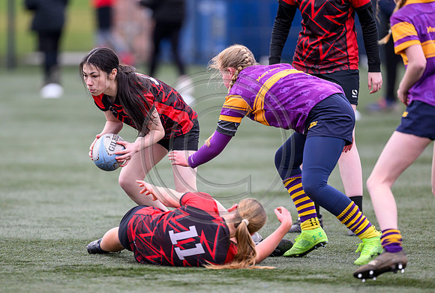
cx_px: 180
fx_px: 5664
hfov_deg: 4.4
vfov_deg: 3.0
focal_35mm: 467
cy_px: 170
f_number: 3.2
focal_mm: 400
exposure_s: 1/1250
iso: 500
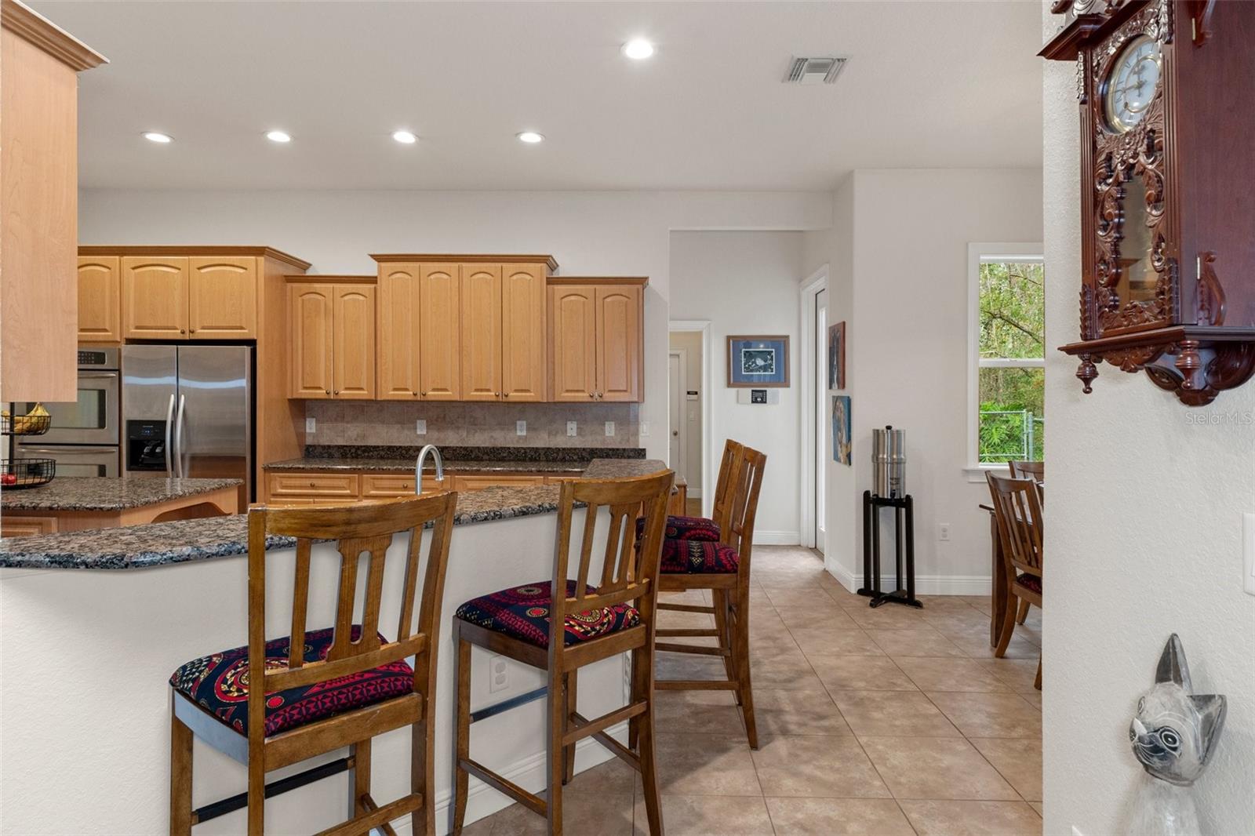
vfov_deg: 63.2
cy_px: 418
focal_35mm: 20
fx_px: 680
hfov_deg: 85.4
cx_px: 628
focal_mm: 13
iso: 320
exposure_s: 1/3
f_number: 8
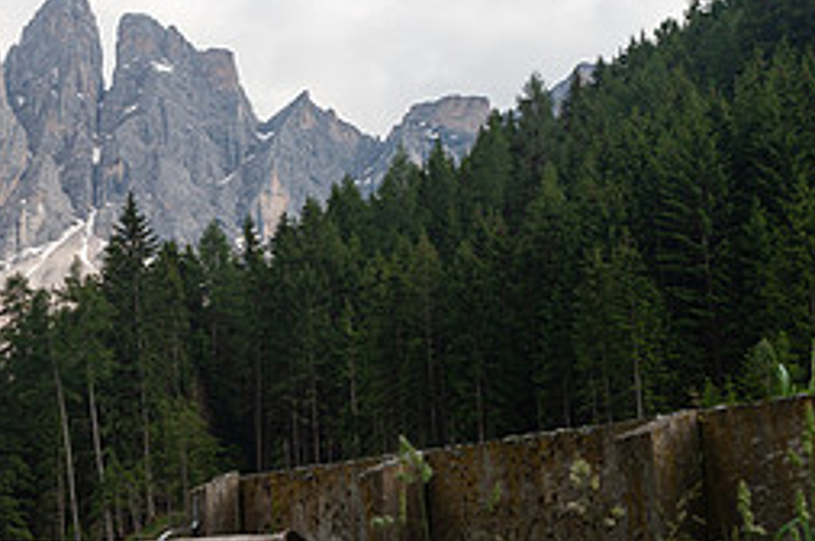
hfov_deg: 18.0
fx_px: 2487
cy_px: 264
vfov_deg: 12.4
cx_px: -61
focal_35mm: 110
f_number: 8
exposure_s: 1/320
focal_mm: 48
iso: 200
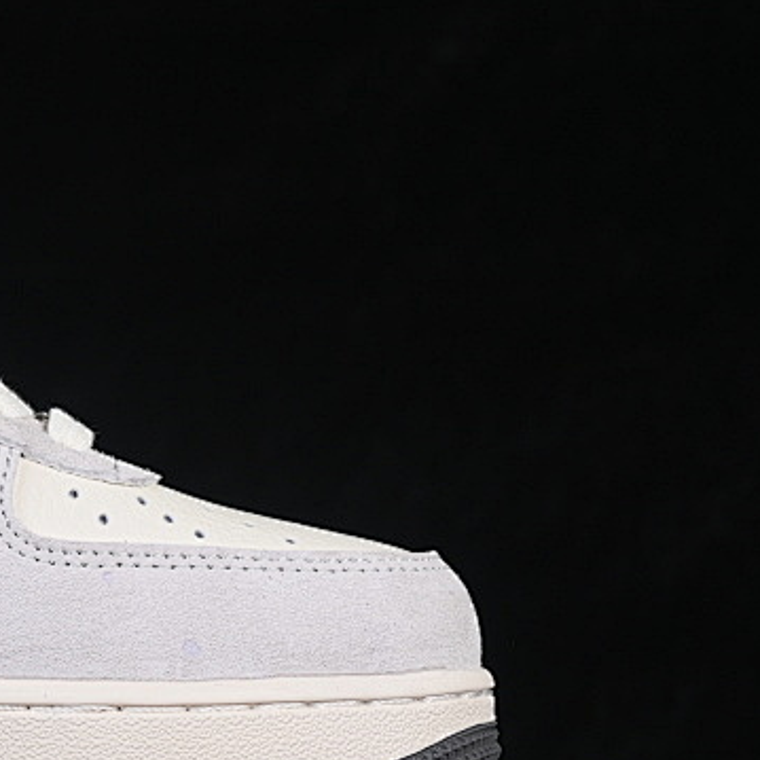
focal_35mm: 192
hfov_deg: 8.9
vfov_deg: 9.1
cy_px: 364
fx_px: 4769
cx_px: -305
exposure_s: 1/80
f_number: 8
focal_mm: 50
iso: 160
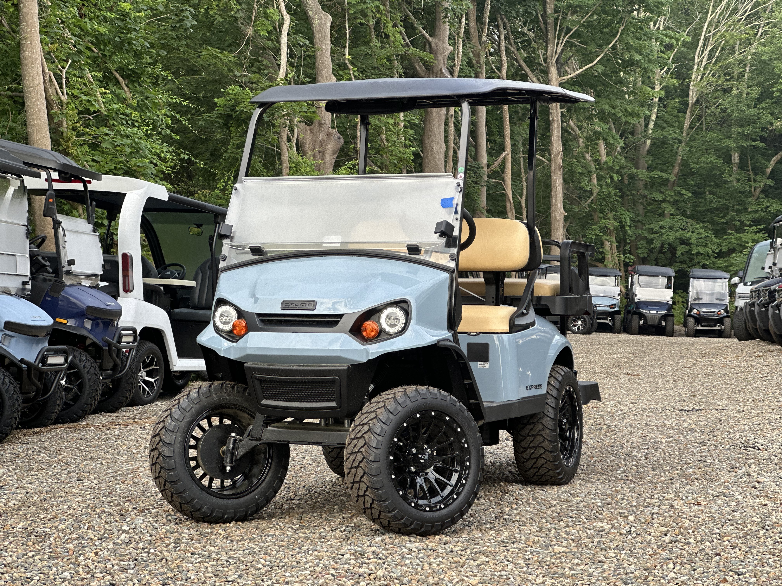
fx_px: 1739
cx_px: 391
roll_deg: +0.2
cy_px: 293
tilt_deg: +0.5
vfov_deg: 19.1
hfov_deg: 25.3
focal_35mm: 77
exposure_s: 1/121
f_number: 2.8
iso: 50
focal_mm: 9
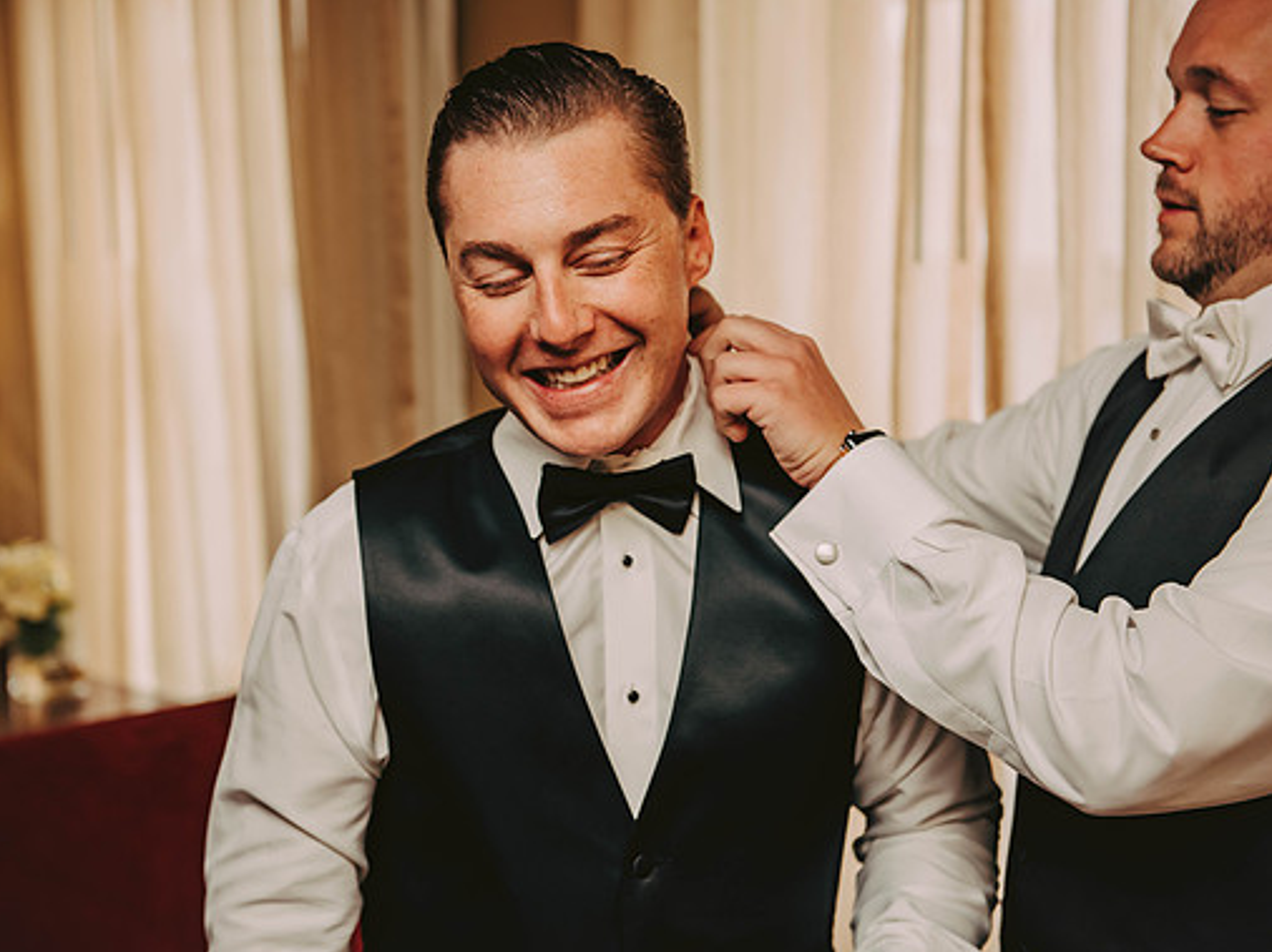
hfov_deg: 30.2
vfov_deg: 22.9
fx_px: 2351
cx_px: 548
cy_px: 484
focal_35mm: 64
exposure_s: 1/250
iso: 800
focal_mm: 58
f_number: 3.2
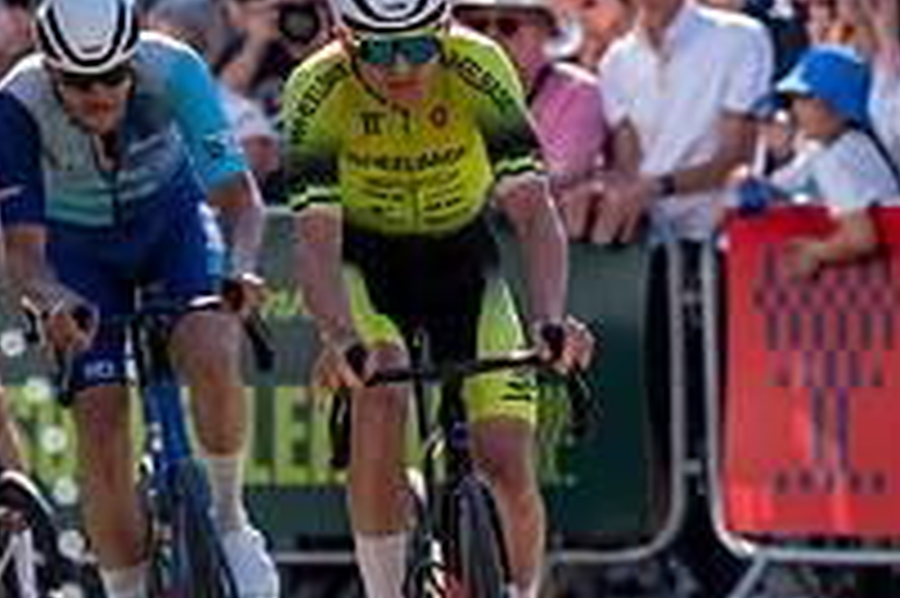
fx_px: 14912
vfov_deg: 2.3
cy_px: 186
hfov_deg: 3.5
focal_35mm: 597
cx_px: 564
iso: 160
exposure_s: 1/1000
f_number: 3.5
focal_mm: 178
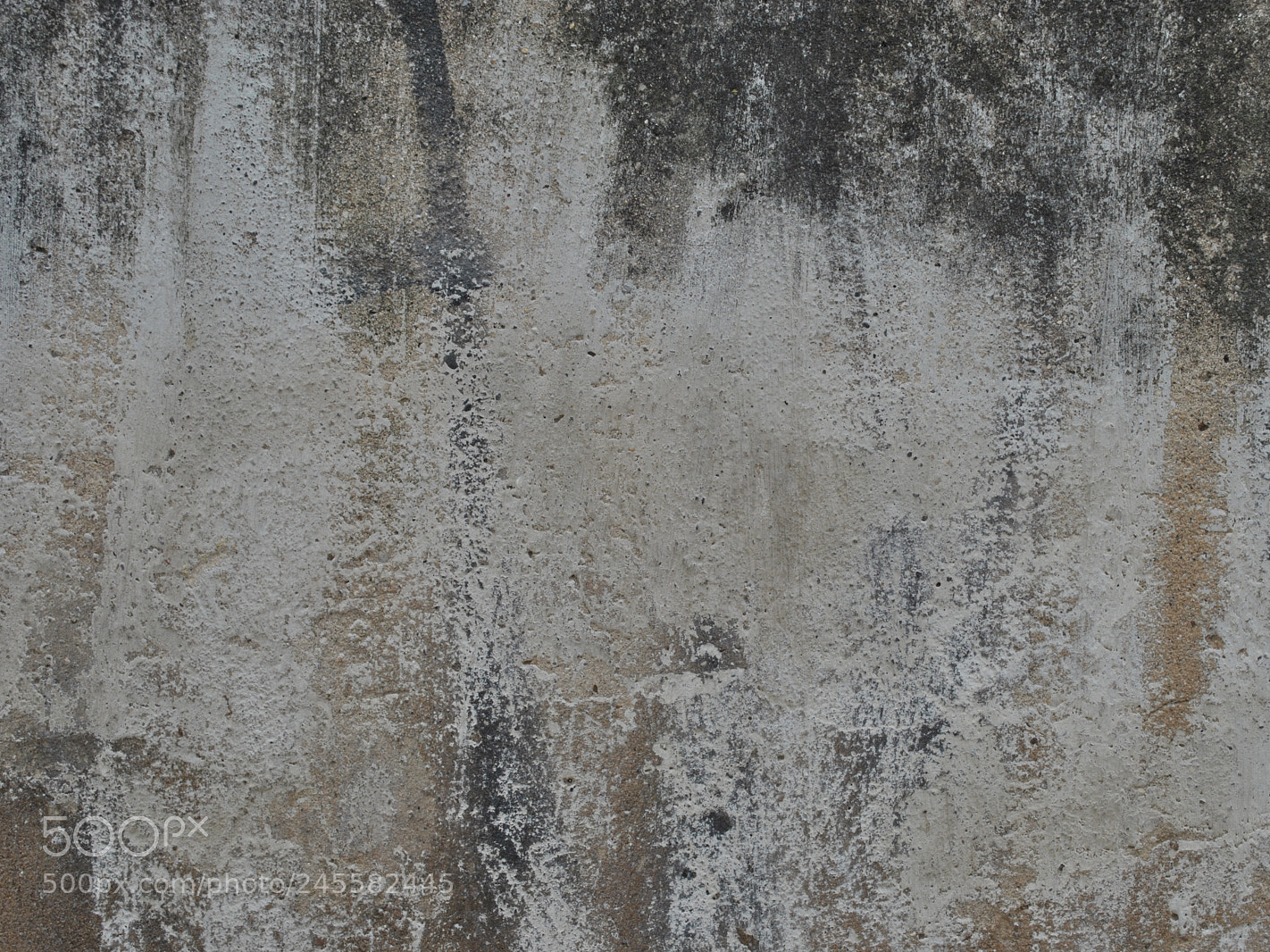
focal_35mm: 52
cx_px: 701
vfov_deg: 28.0
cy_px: 476
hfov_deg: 36.8
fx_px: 1907
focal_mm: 32
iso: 160
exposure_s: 1/100
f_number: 8
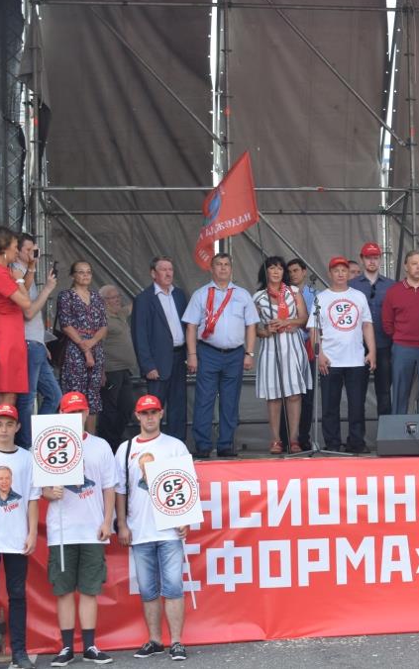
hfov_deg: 14.4
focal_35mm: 88
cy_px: 332
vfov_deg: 23.5
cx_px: 497
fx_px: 1606
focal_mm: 38
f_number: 8
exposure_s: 1/250
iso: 400
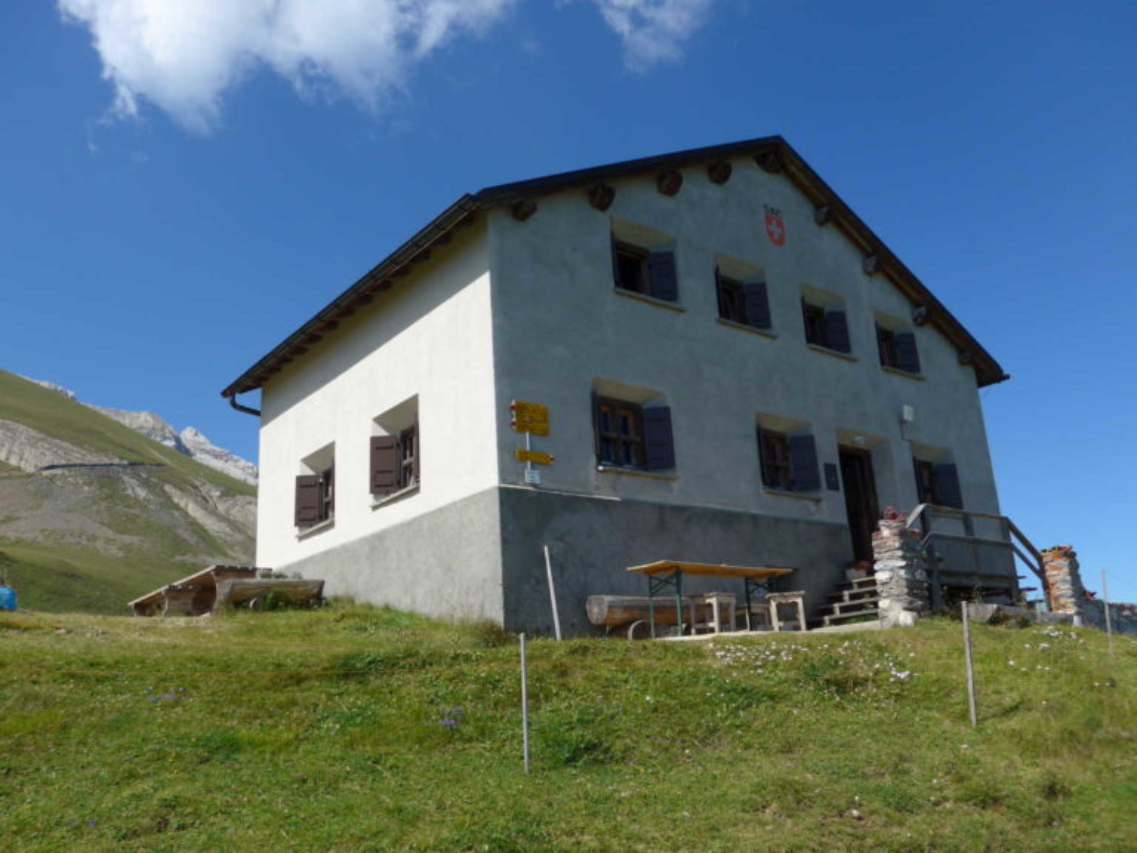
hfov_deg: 61.7
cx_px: 568
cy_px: 426
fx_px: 953
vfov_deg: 48.2
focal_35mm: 29
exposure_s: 1/1600
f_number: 2.8
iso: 80
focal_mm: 6
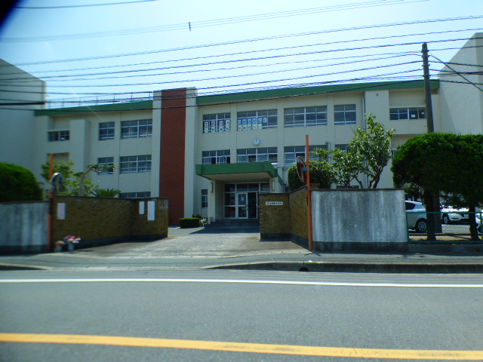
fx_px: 279
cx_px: 242
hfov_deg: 81.7
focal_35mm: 20
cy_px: 181
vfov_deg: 66.0
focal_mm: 3.58
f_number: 2.8
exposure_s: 1/1300
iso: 100
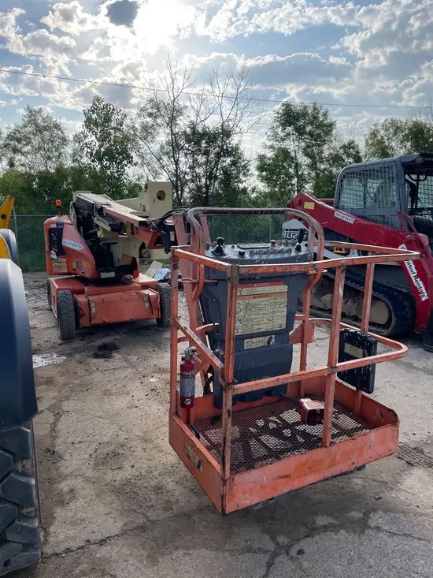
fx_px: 434
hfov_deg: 53.1
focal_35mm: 26
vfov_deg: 67.3
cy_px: 289
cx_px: 216
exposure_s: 1/2817
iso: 32
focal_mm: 4.2
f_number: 1.6
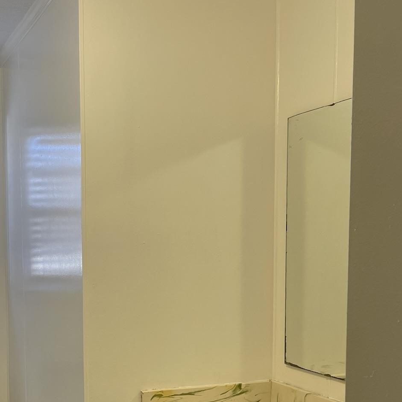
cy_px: 293
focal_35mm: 50
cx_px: 68
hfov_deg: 32.9
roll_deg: +0.8
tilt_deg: -4.4
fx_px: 657
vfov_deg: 33.5
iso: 80
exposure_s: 1/60
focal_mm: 5.1
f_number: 1.6
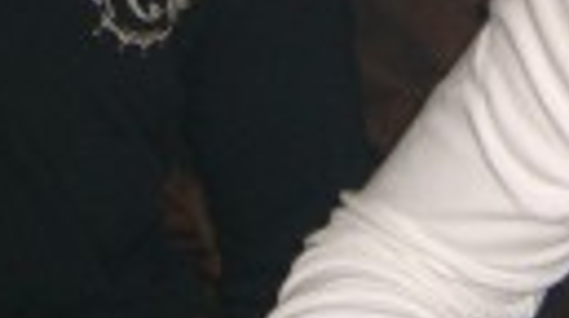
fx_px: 2906
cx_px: 767
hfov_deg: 10.9
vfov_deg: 5.9
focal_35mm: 193
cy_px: -512
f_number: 2.8
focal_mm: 7.9
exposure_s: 1/60
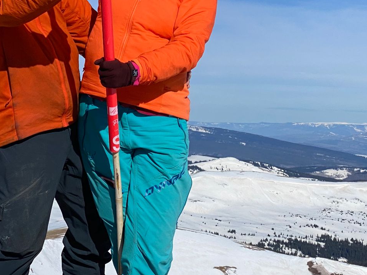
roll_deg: -2.0
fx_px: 1187
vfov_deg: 13.2
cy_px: 55
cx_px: 85
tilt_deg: +3.6
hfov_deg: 17.5
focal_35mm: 112
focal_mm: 6
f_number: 2
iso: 25
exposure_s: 1/3984
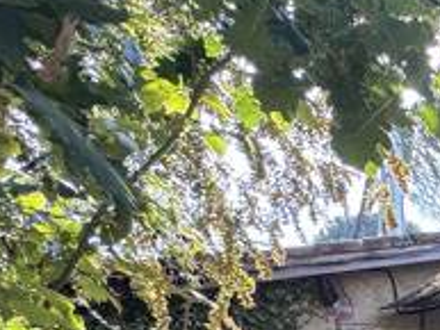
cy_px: 510
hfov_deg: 22.8
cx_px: 745
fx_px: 738
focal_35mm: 58
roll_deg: +0.1
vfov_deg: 21.0
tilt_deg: -3.7
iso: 40
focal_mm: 2.22
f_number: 2.2
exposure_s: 1/99
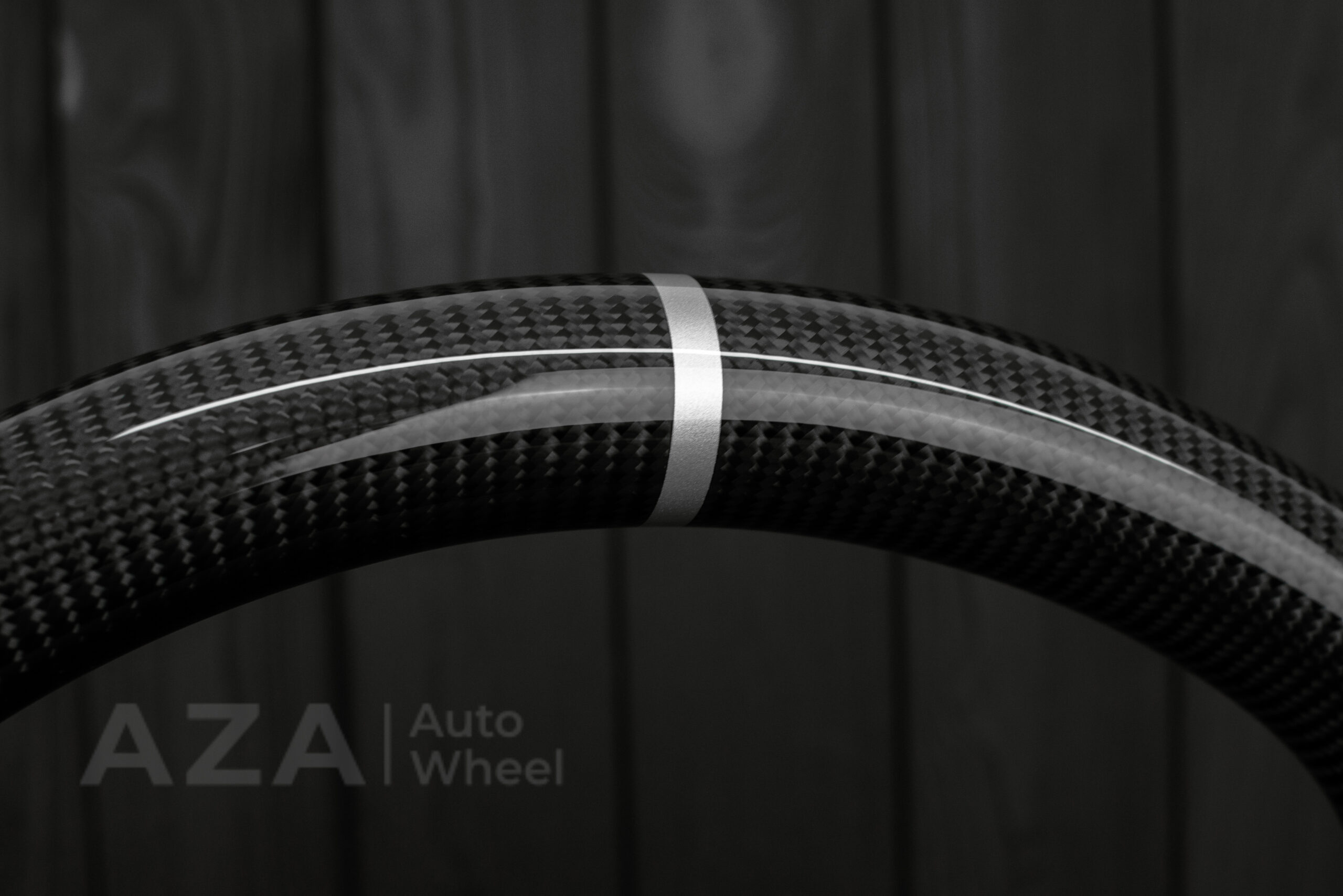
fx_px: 1959
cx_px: 672
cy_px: 448
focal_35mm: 52
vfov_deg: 25.8
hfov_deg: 37.8
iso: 500
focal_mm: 35
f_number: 6.3
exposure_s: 1/125
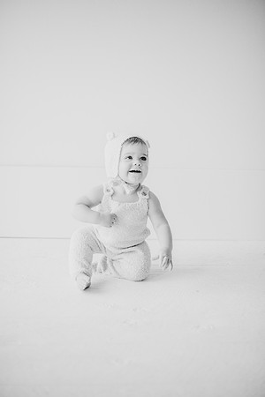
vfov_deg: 39.6
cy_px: 198
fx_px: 552
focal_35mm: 50
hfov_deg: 27.0
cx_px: 132
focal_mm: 50
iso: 640
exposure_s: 1/500
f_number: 1.8
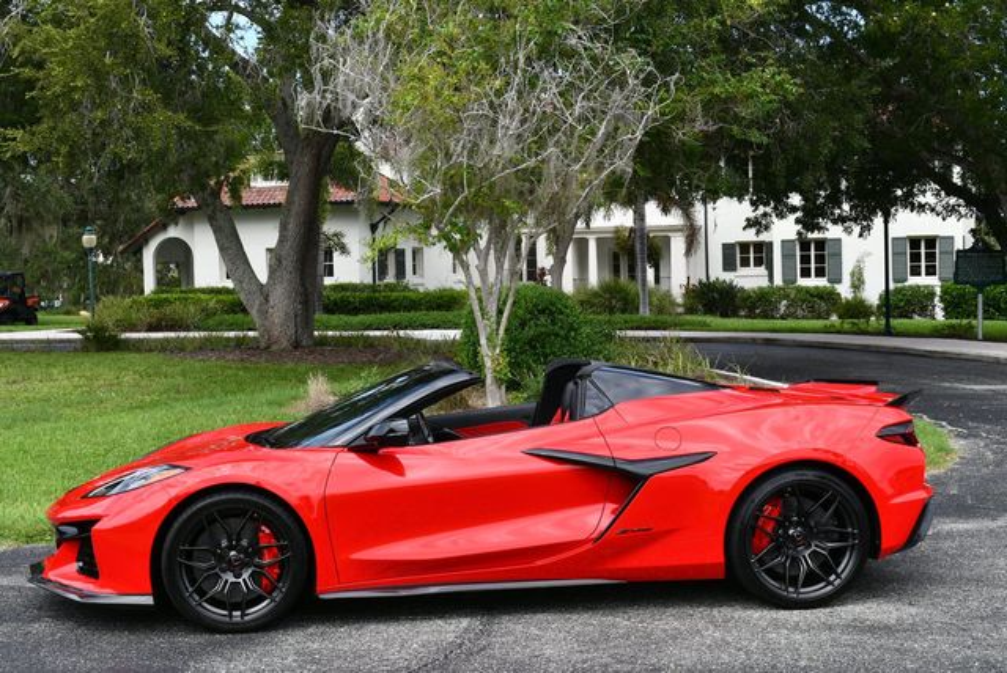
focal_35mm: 52
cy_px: 336
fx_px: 1456
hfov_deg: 38.2
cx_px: 504
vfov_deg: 26.0
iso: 180
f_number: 8
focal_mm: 26
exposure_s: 1/250
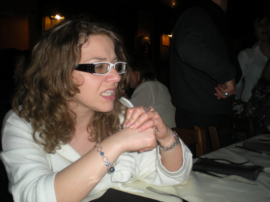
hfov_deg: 49.0
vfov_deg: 37.7
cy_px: 101
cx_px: 135
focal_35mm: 38
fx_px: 296
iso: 64
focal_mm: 6.3
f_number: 3.1
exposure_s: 1/60
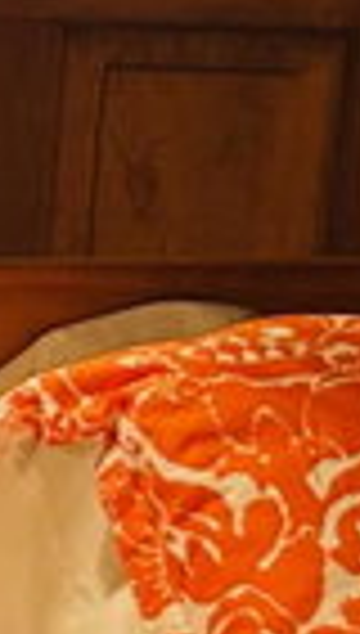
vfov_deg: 10.5
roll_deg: +0.2
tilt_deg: -11.9
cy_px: 351
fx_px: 3456
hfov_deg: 4.7
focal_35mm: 205
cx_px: -1634
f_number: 1.5
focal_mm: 5.7
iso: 125
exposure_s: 1/80
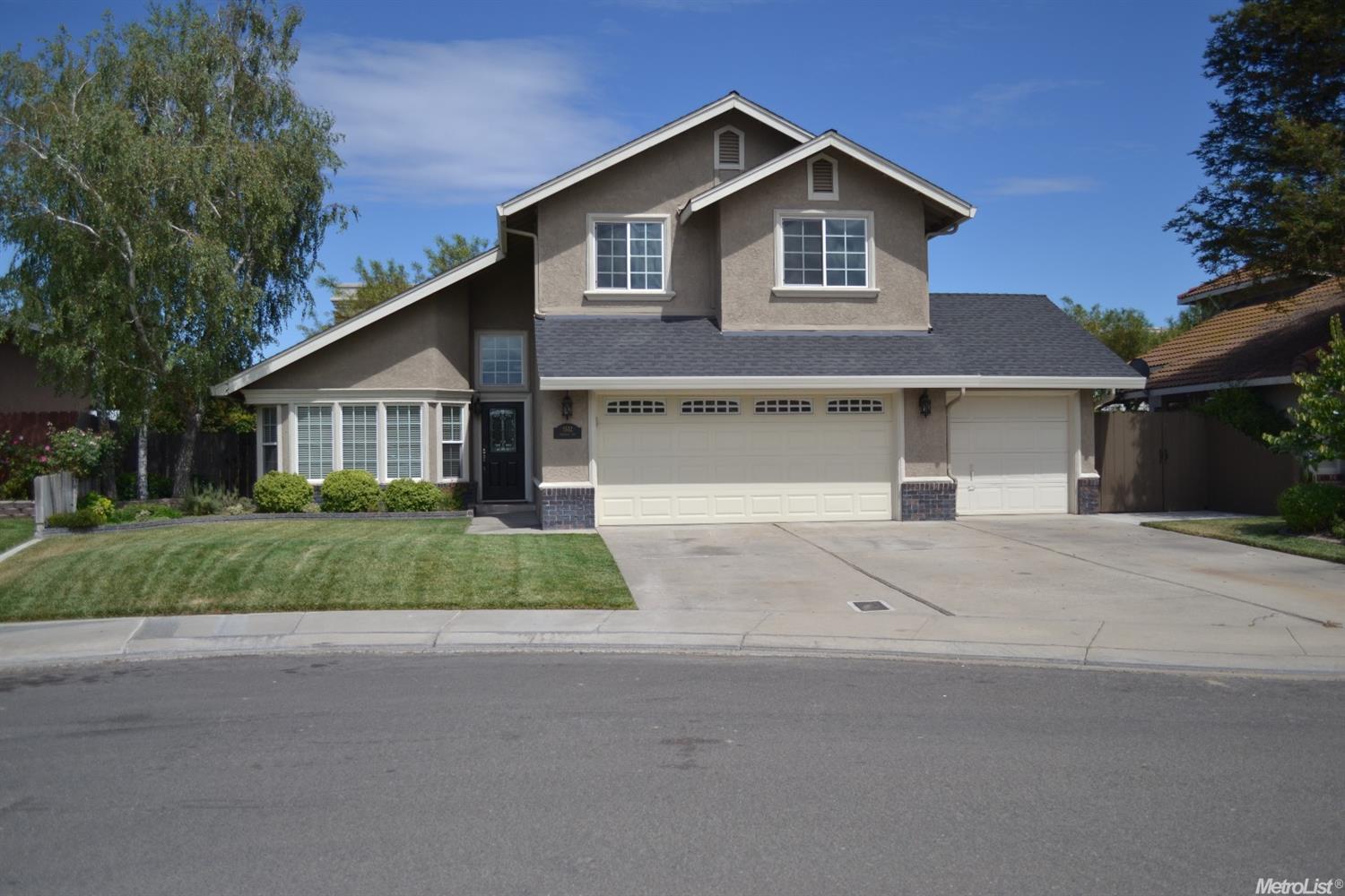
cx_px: 672
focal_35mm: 30
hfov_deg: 61.9
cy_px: 448
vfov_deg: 43.6
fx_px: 1121
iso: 100
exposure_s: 1/1250
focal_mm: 20
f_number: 3.8
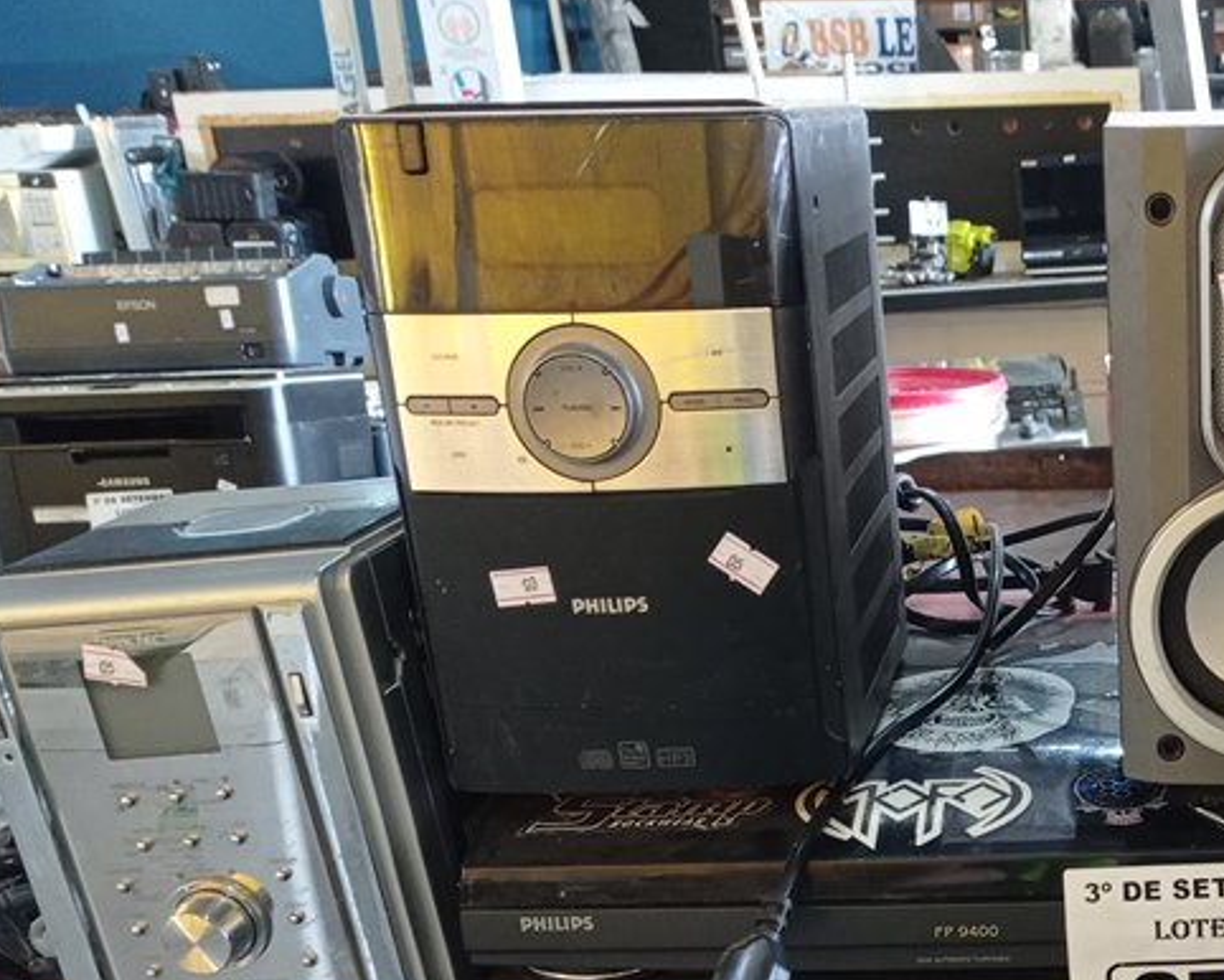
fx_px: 2102
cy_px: 919
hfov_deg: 30.6
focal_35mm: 58
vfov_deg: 25.3
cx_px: 1171
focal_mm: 4.7
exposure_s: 1/24
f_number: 1.79
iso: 504
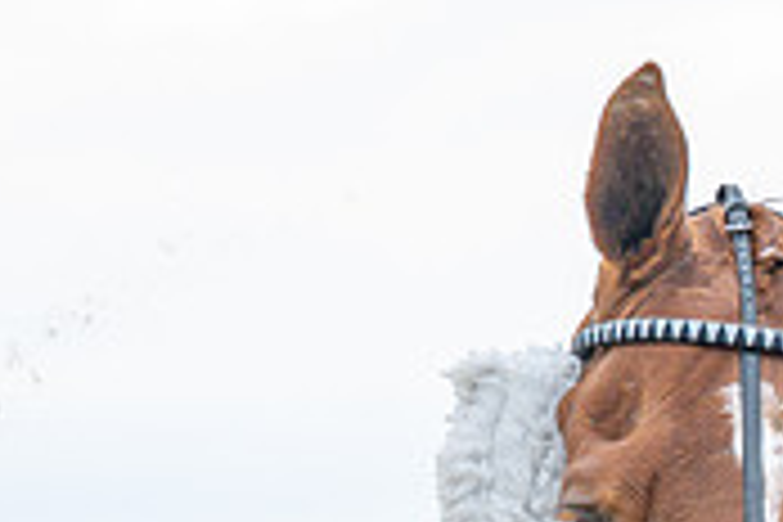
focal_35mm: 646
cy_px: 973
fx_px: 14049
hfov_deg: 3.2
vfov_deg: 2.1
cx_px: 1168
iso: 400
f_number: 4.5
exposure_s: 1/640
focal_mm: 104
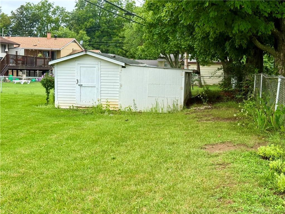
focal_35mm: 48
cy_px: 107
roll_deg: -1.4
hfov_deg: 39.7
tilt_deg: -5.1
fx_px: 395
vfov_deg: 30.3
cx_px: 142
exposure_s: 1/1285
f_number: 1.78
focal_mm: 6.76
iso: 64
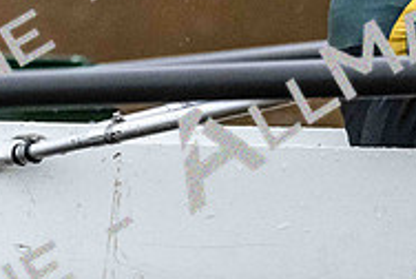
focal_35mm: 1233
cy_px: 3
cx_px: -11
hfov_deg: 1.7
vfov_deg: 1.1
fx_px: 14270
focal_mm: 400
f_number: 4.5
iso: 11400
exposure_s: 1/1600
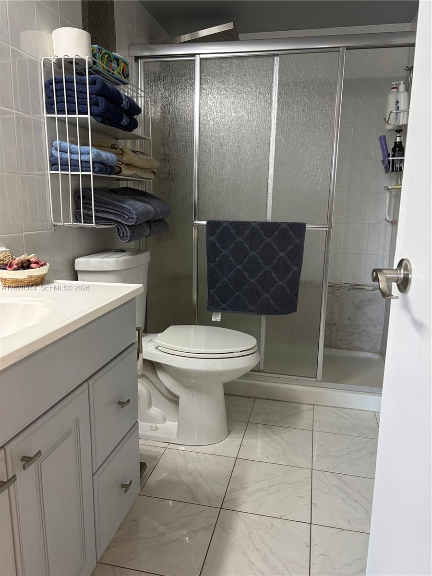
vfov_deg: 67.3
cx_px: 216
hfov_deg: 53.1
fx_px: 433
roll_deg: -0.2
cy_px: 288
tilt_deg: -11.9
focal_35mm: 26
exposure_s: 1/60
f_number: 1.6
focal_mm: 5.96
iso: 100
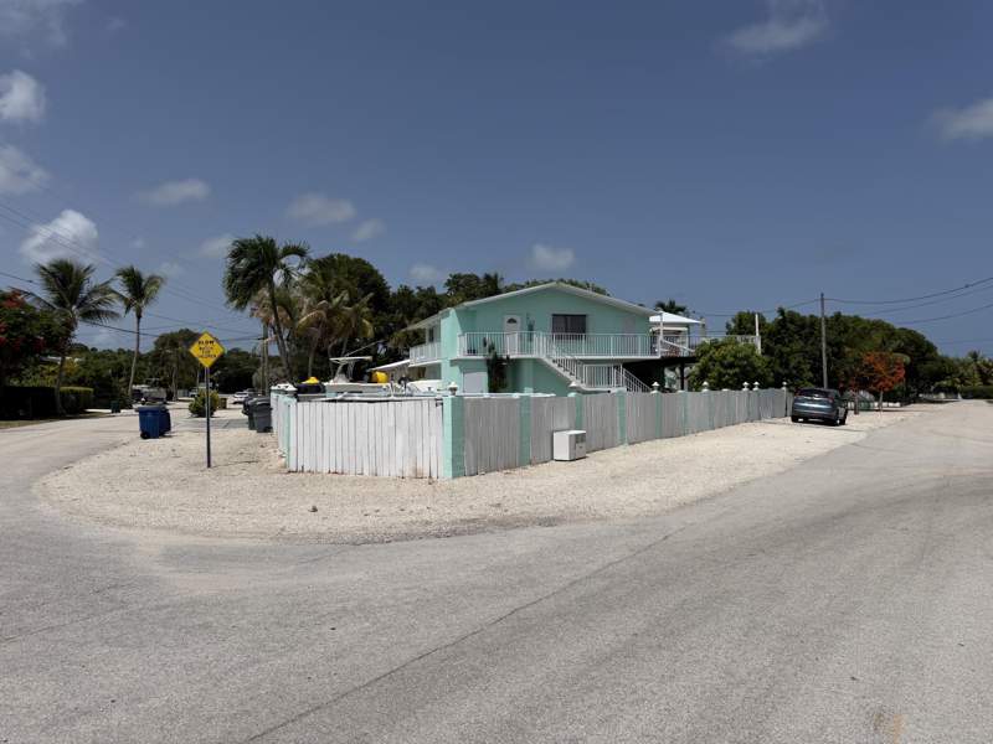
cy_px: 372
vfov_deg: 56.8
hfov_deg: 71.6
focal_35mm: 24
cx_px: 496
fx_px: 688
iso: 80
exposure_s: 1/14286
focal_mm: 6.76
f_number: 1.78
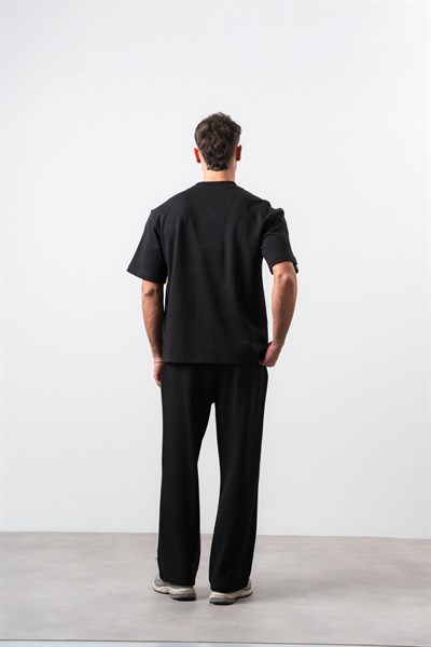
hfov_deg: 19.5
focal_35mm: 70
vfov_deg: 28.8
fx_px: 1257
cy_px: 324
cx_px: 216
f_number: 8
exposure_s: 1/125
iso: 100
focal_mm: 70
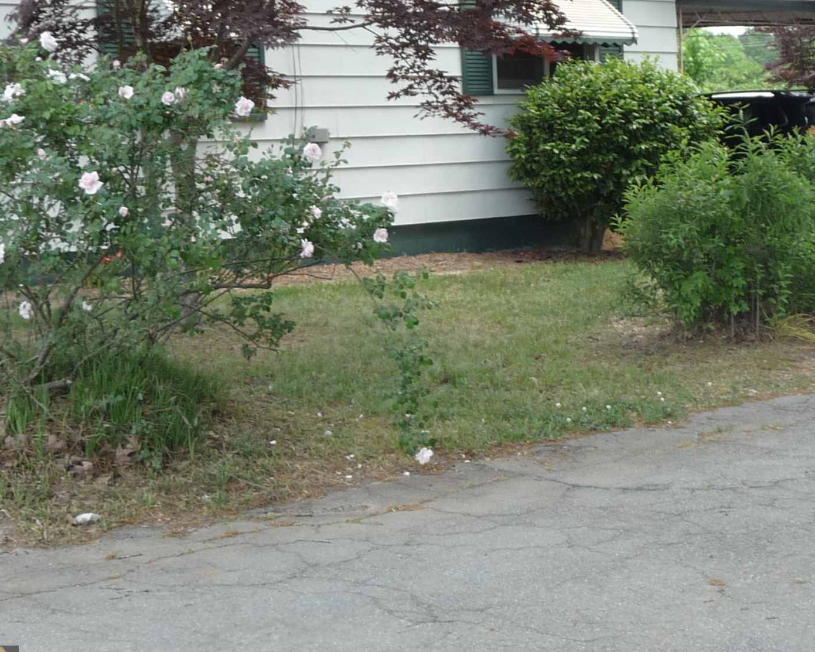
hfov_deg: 27.5
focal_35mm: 69
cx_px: 485
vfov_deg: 22.1
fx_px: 1664
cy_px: 240
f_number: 3.4
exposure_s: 1/160
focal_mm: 5
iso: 100
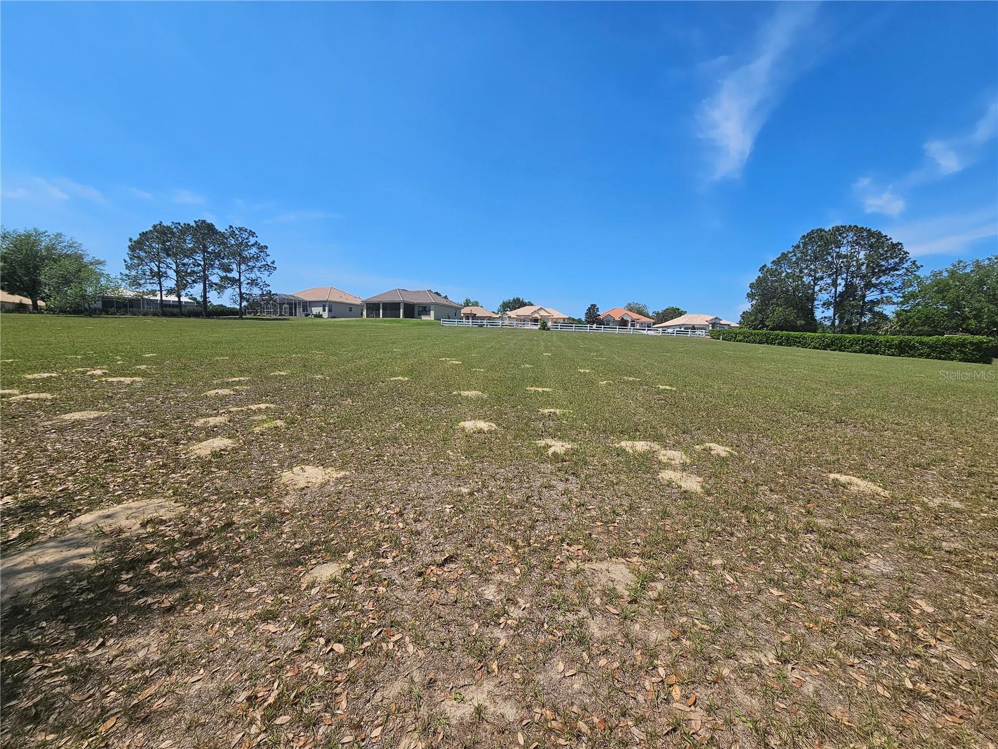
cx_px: 499
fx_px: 375
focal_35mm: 13
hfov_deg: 106.2
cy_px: 374
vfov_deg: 89.9
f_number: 2.2
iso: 50
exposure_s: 1/2851
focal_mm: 2.2
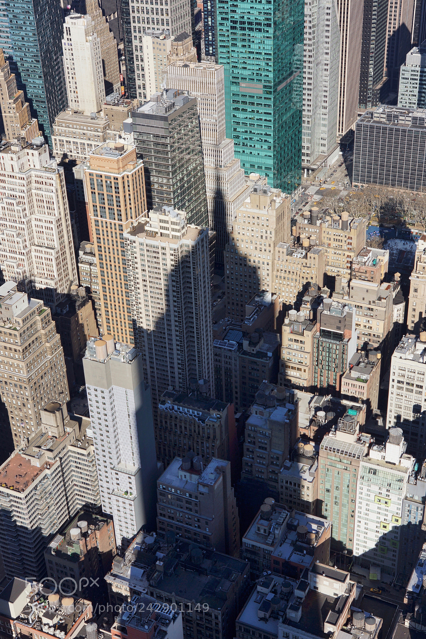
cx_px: 213
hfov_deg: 29.9
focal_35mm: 45
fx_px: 799
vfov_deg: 43.6
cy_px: 320
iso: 100
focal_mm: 30
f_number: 8
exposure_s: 1/320
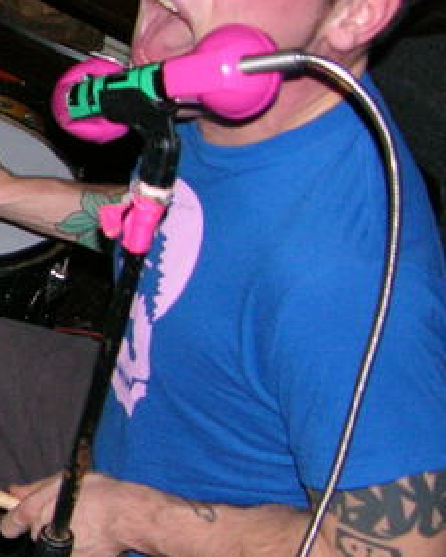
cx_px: -502
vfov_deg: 16.4
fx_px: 1929
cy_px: 208
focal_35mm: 117
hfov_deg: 11.6
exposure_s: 1/60.1
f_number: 2.8
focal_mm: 8.9
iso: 200
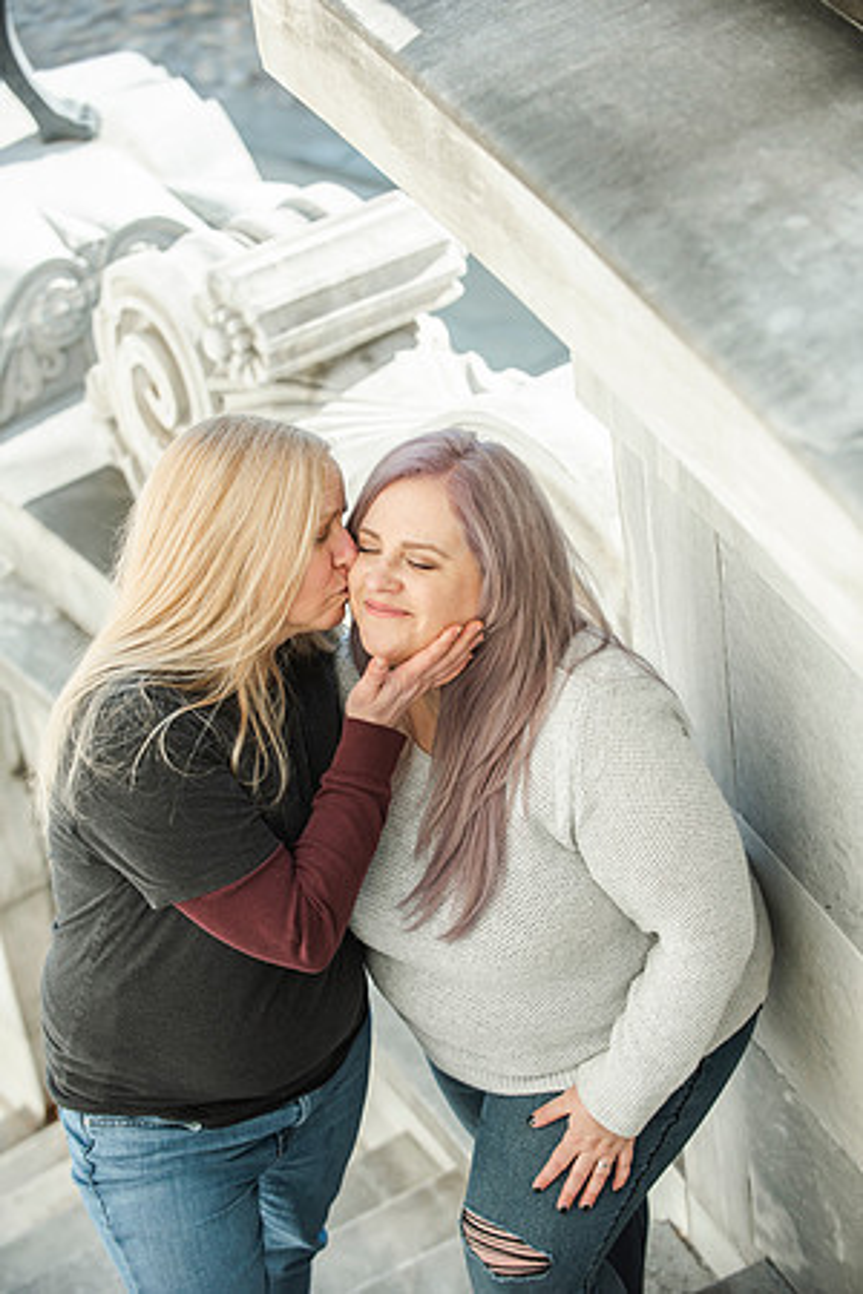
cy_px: 647
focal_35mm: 86
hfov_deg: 15.9
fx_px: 3092
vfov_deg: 23.6
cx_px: 432
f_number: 4
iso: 400
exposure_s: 1/1250
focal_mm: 86
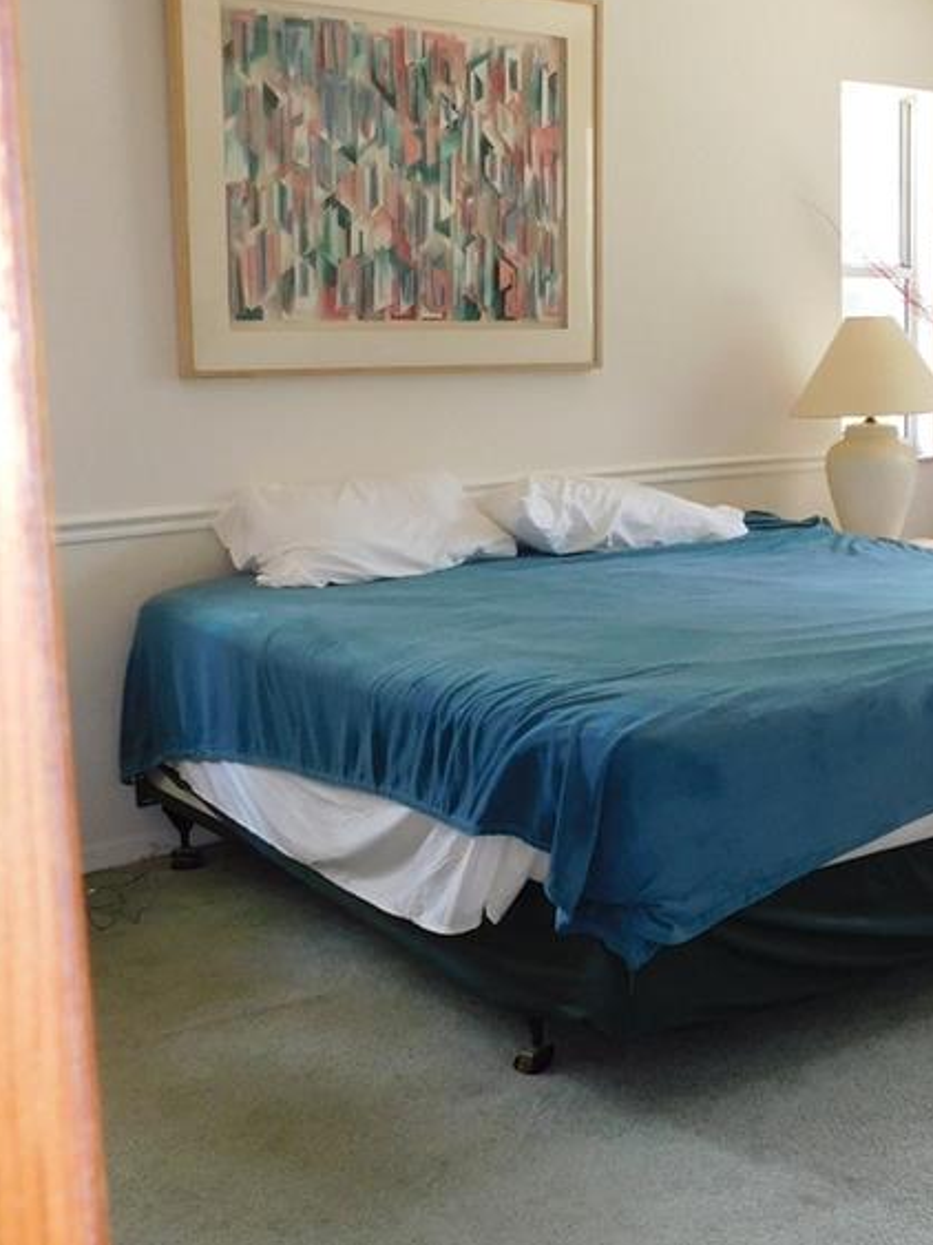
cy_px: 571
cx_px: 909
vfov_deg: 38.9
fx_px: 1762
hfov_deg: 28.1
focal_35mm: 49
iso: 180
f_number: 3
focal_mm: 4
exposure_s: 1/30
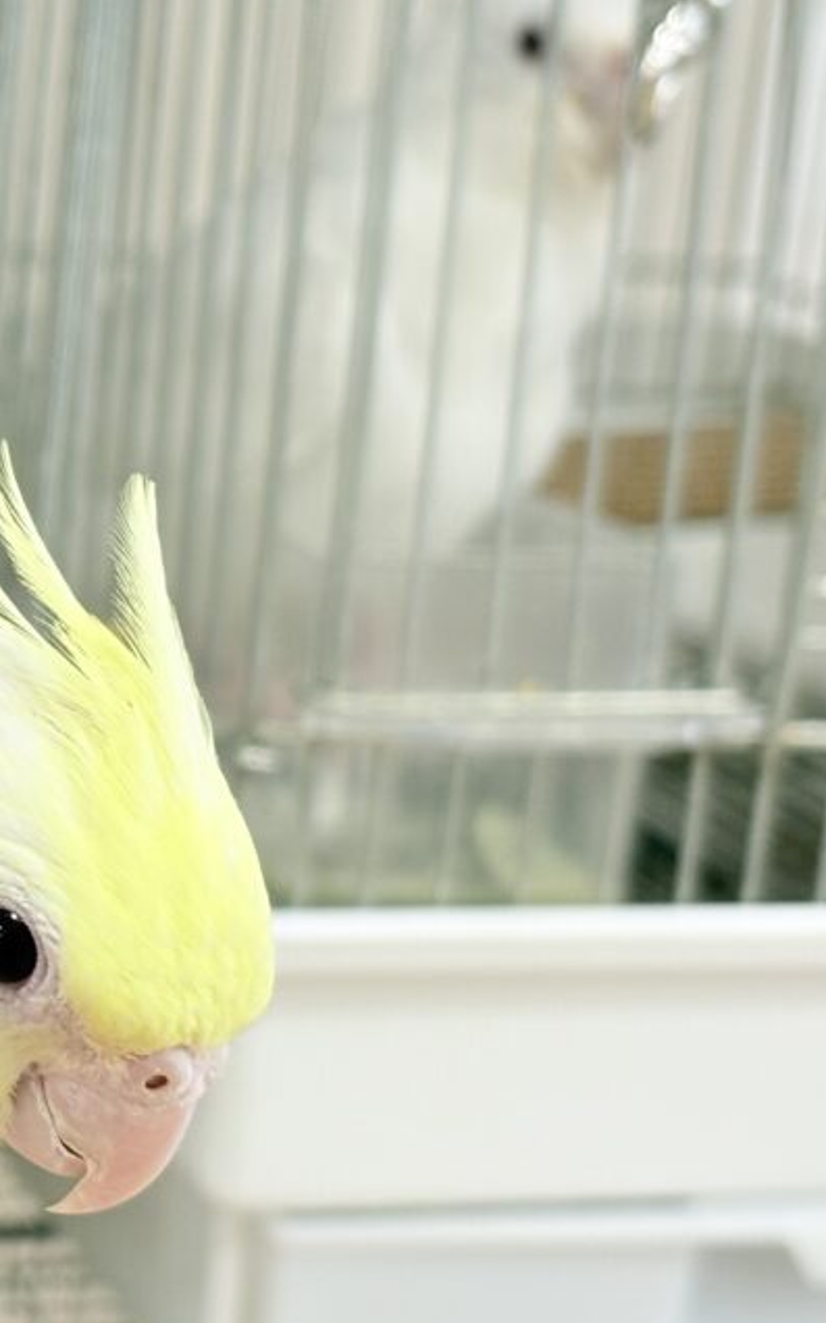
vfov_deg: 20.0
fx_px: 3749
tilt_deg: -13.1
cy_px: 587
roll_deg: -4.2
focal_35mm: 104
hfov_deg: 12.2
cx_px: -250
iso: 64
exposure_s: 1/50
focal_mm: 5.96
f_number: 1.6
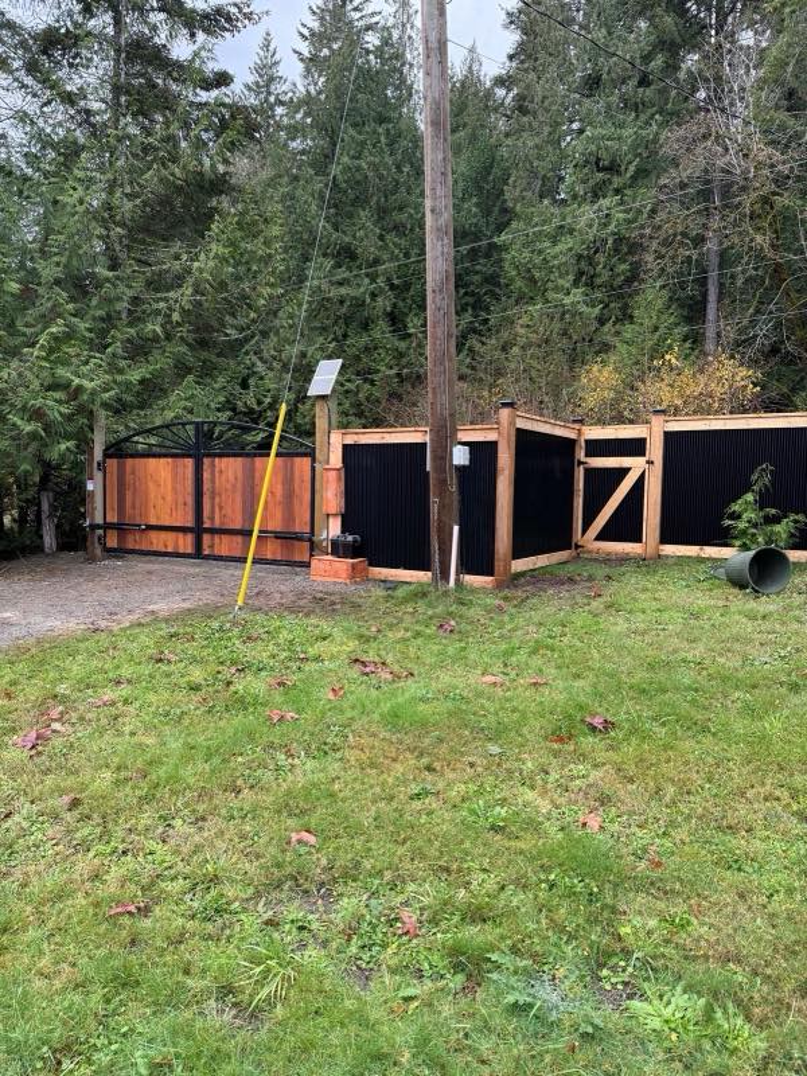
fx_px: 746
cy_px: 538
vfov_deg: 71.6
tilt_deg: -2.6
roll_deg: -0.7
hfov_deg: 56.8
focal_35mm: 24
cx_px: 404
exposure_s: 1/121
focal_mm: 6.76
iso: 160
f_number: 1.78
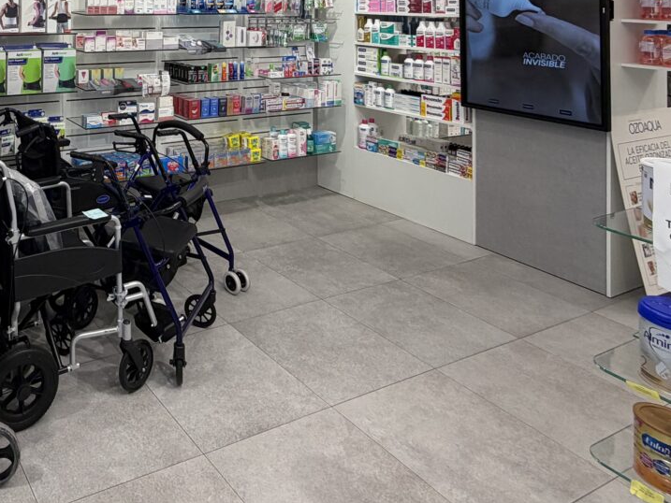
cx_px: 67
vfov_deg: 40.4
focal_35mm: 30
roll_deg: +0.6
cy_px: -12
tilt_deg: +0.2
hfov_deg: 52.7
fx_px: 582
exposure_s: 1/100
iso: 64
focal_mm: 2.22
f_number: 2.2
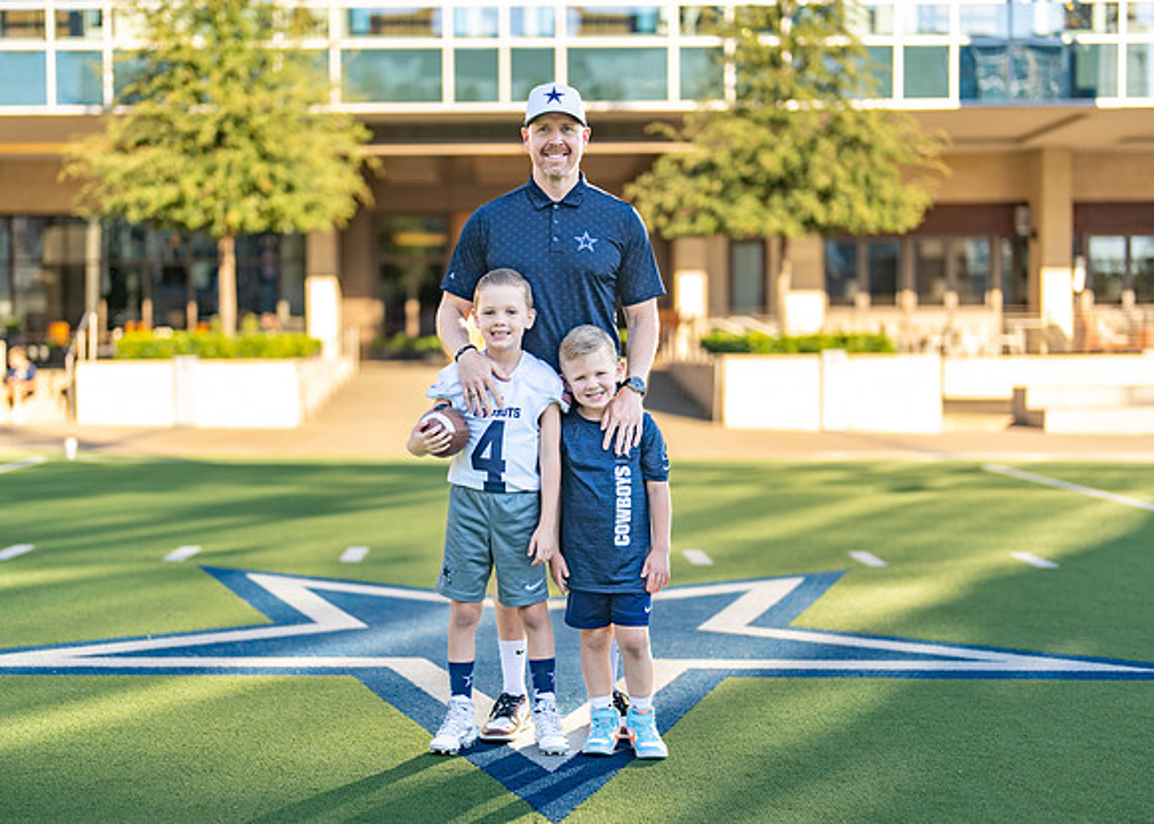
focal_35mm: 58
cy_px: 436
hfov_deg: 34.0
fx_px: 1885
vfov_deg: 24.6
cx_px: 537
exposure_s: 1/2500
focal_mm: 50
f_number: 1.2
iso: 100
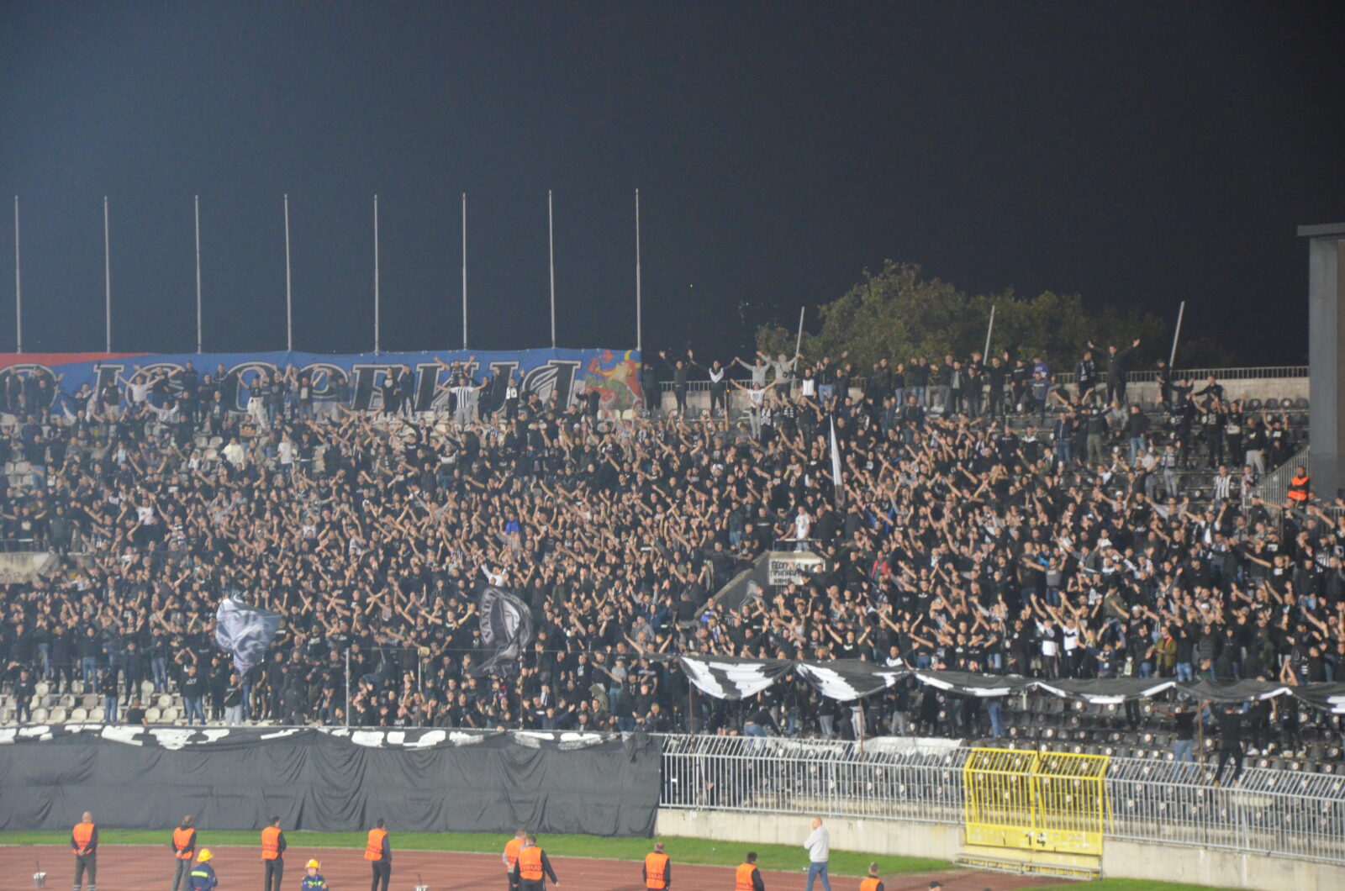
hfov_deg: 17.1
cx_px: 672
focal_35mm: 120
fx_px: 4474
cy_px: 446
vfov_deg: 11.4
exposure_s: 1/80
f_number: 5.3
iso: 3200
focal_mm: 80
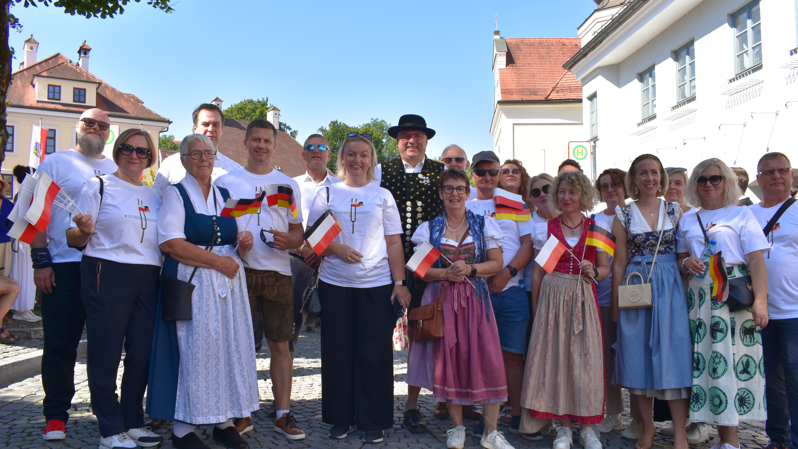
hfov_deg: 66.1
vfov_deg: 40.1
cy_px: 257
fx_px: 614
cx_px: 408
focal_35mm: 29
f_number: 10
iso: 400
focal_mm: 18
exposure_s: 1/320
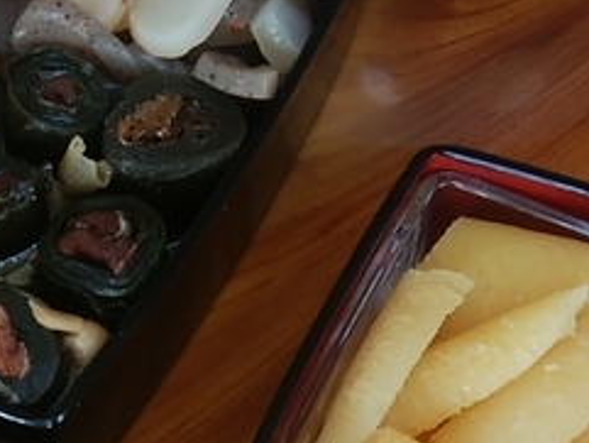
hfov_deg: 26.0
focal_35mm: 73
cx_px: 83
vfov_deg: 19.0
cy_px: 534
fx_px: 1243
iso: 40
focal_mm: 3
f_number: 2
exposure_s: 1/25
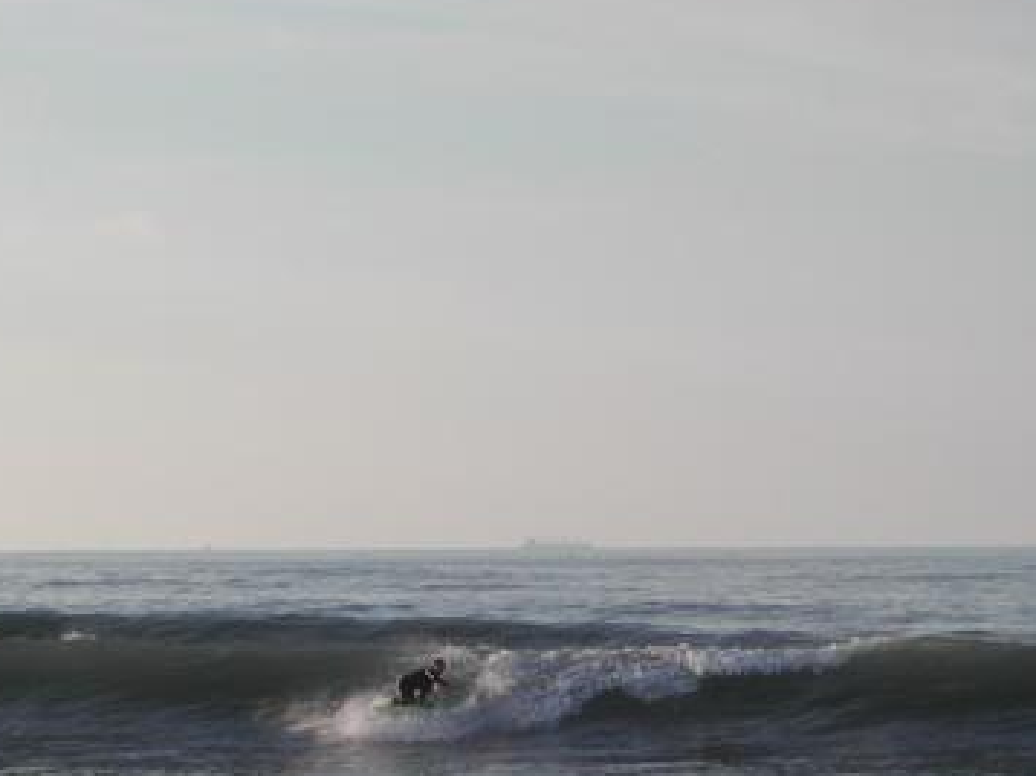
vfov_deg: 8.5
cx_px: 288
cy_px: 553
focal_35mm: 175
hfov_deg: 11.3
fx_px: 5234
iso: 100
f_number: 4.9
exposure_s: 1/572
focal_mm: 24
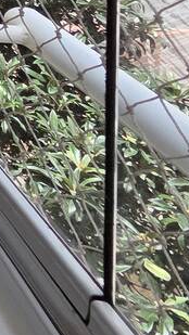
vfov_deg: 23.5
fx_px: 588
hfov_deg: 8.3
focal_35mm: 66
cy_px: -201
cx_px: -556
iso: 125
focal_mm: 2.2
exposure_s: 1/2000
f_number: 2.2
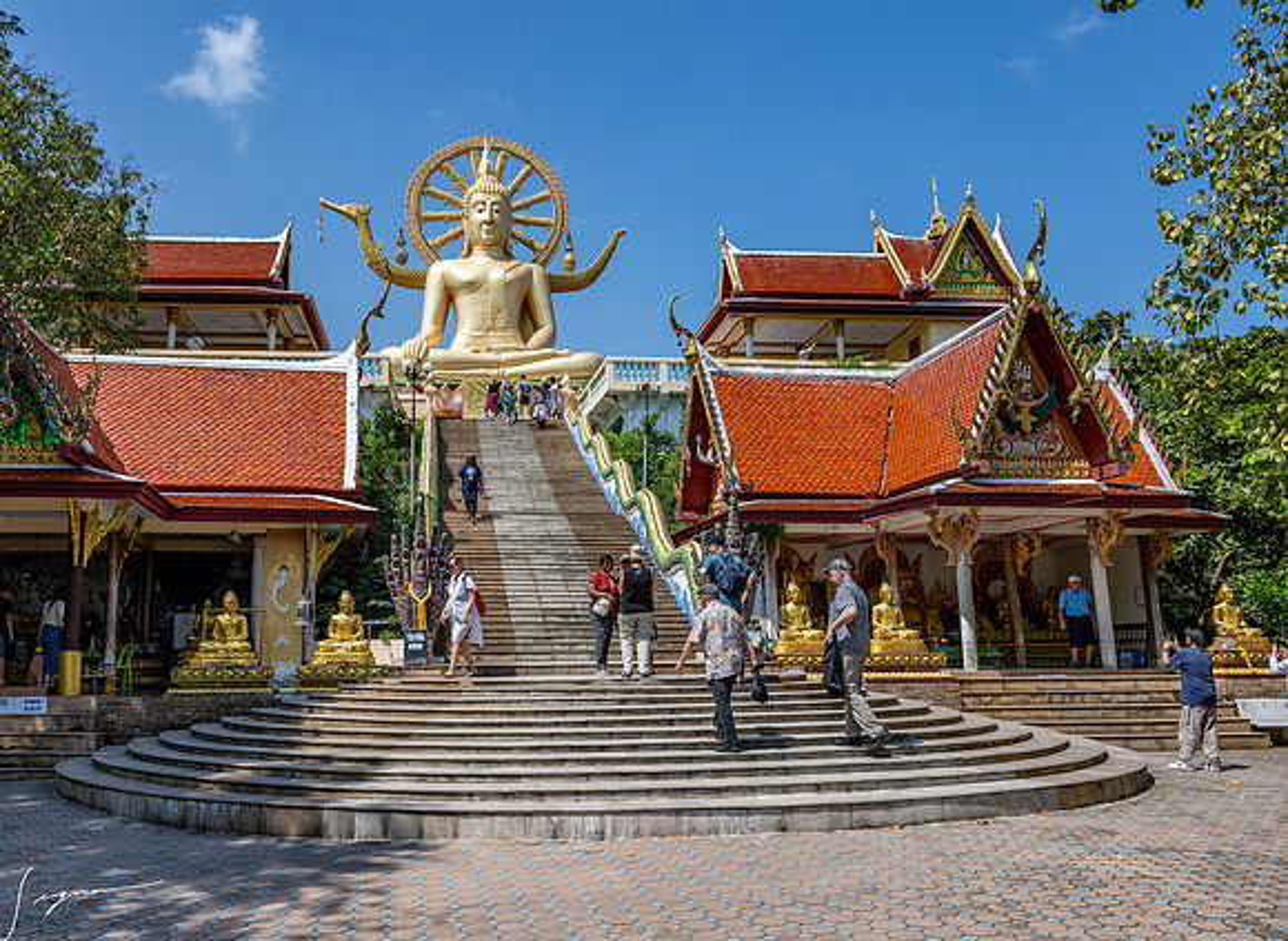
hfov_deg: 63.3
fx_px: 1034
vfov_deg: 48.9
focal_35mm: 28
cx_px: 528
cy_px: 455
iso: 90
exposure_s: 1/320
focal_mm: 24
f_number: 8
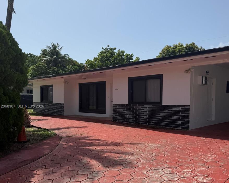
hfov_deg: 55.6
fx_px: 217
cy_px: 107
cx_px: 113
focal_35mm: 32
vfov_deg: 45.6
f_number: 1.78
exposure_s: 1/7353
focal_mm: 6.76
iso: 80
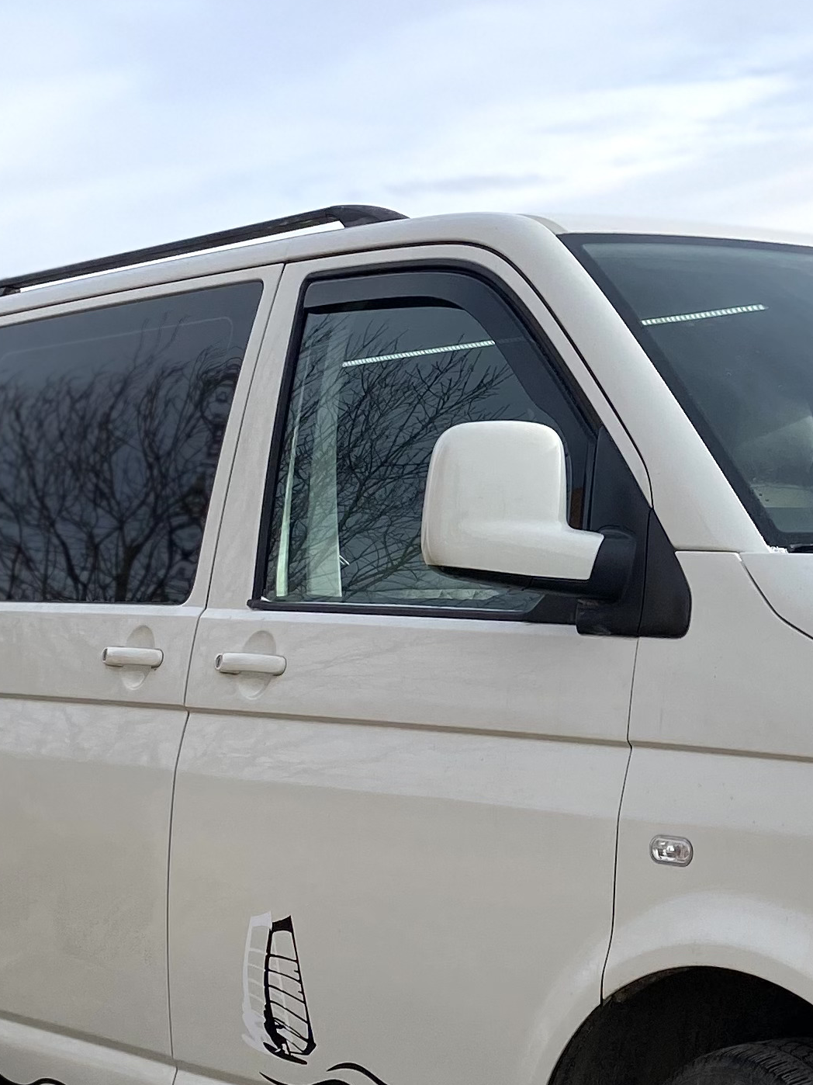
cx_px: 779
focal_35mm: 75
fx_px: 2349
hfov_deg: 19.2
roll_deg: -1.0
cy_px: 398
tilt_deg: +8.3
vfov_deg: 25.9
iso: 32
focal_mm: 4.25
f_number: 1.8
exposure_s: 1/3300
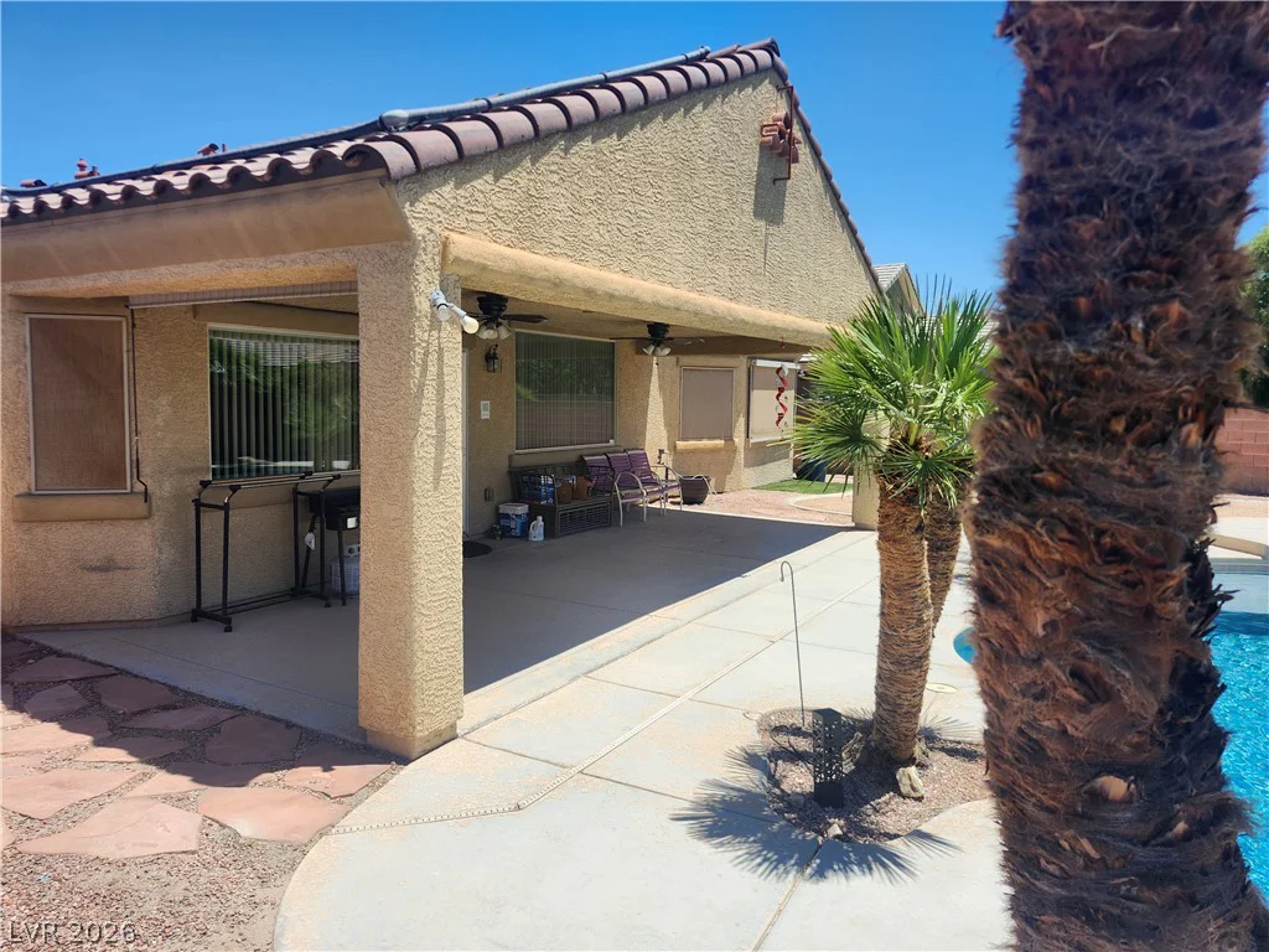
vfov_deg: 58.9
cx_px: 634
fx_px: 843
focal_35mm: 23
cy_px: 476
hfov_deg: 73.9
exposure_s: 1/1476
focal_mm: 5.54
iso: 25
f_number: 1.8
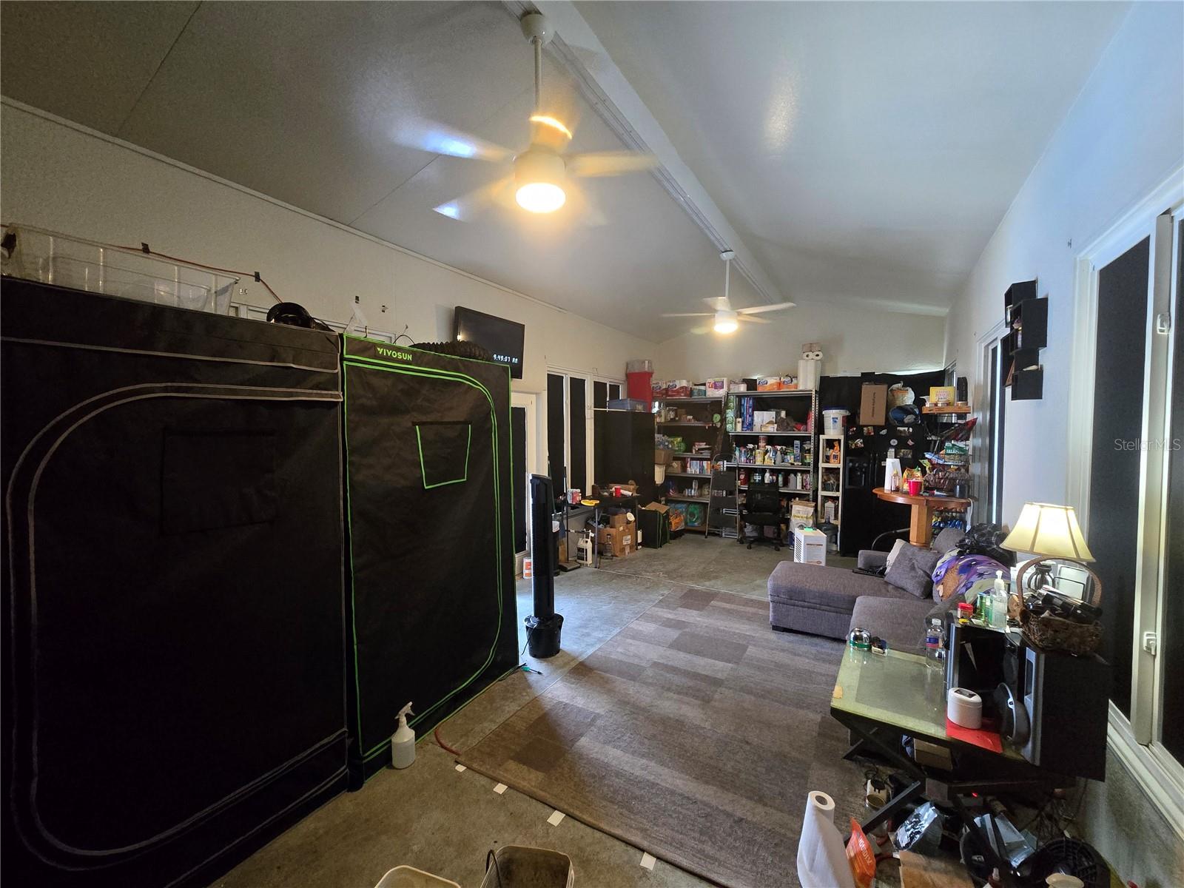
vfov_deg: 89.9
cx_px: 592
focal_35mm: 13
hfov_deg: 106.2
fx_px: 445
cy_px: 444
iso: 1000
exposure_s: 1/60
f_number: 2.2
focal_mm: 2.2
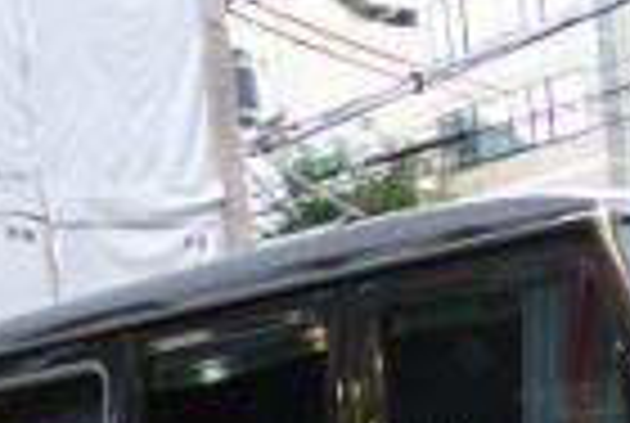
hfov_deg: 16.8
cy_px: 659
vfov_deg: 11.9
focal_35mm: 110
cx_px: 945
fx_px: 1929
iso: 400
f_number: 2.7
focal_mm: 5
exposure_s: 1/25
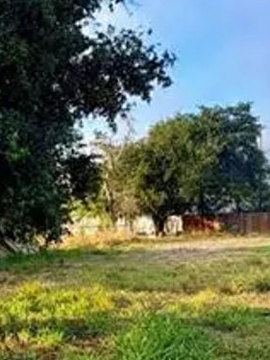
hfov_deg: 27.8
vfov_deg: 37.2
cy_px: 236
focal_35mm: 51
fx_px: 531
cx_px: 42
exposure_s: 1/502
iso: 50
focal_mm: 2.22
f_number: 2.2
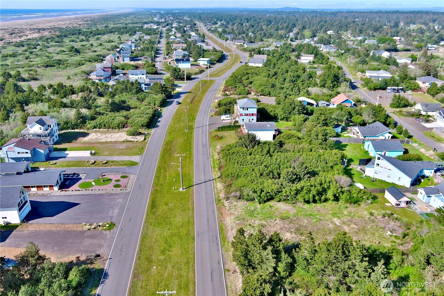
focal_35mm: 29
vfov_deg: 45.0
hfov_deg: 63.7
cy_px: 148
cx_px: 222
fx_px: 358
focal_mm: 10.57
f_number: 2.8
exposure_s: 1/678
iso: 100
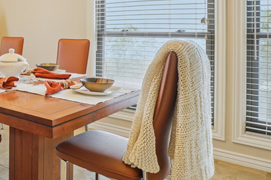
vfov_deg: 32.2
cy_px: 28
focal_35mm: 40
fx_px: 301
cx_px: -7
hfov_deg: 41.4
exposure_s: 1/30
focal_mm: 16
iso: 400
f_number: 8
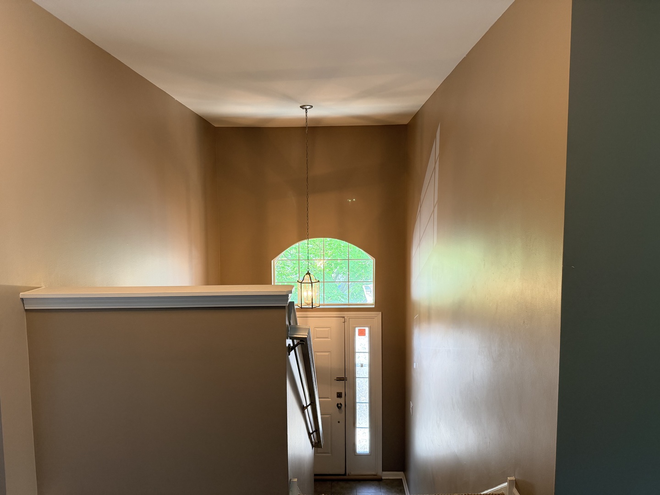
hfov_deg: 71.6
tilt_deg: -4.9
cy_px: 248
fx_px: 458
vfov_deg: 56.8
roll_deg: +0.9
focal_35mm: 24
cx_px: 330
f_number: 1.78
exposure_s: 1/120
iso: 250
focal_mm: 6.76
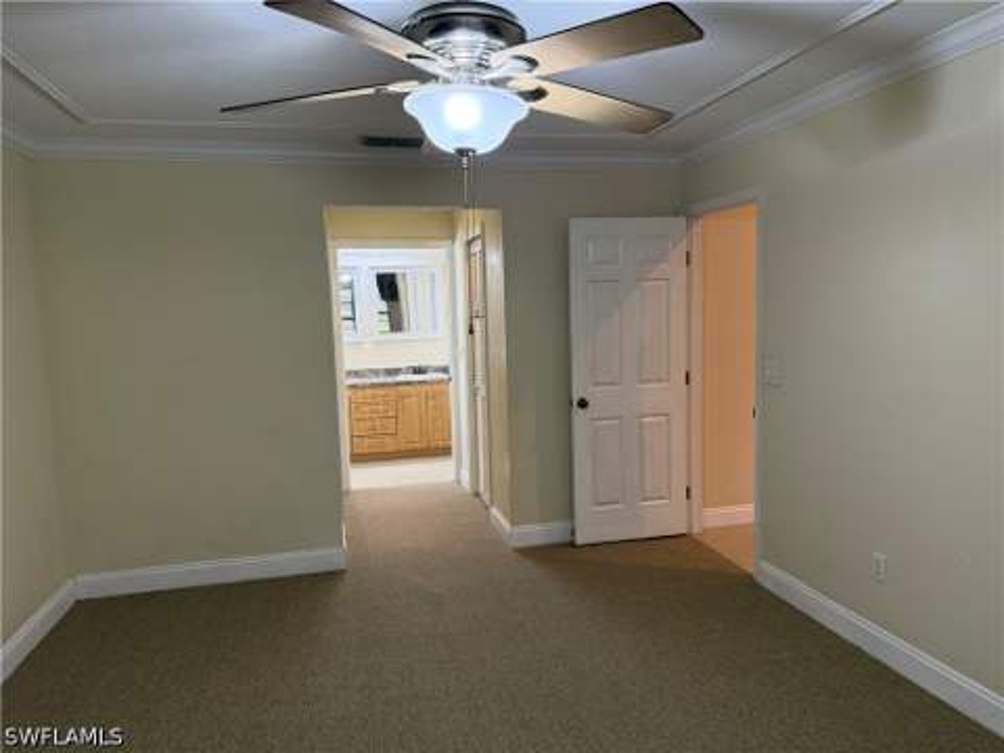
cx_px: 502
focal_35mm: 24
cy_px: 376
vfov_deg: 56.8
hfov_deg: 71.6
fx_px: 696
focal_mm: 6.76
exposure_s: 1/120
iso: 400
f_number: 1.78
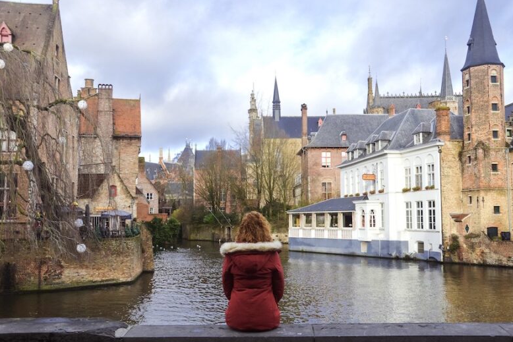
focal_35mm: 37
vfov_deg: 36.0
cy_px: 174
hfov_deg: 51.9
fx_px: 527
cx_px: 262
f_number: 8
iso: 400
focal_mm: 24
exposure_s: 1/250
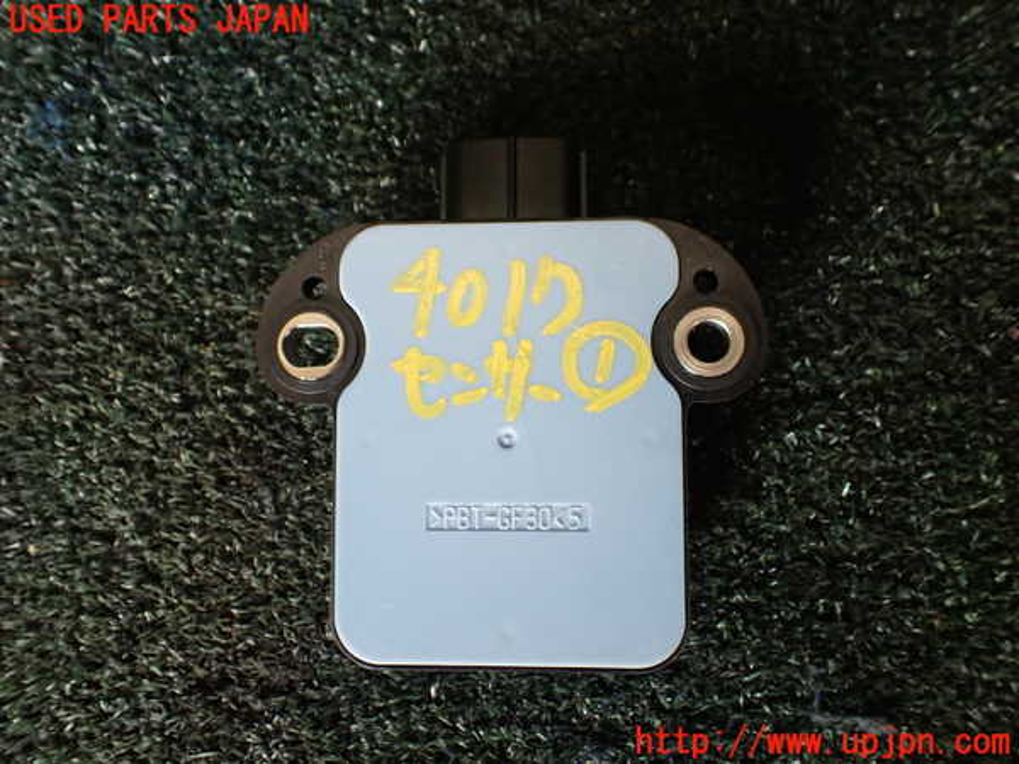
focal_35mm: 30
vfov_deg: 46.8
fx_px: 883
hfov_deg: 60.0
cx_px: 510
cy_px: 382
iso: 500
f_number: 2.3
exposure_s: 1/125
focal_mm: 5.4
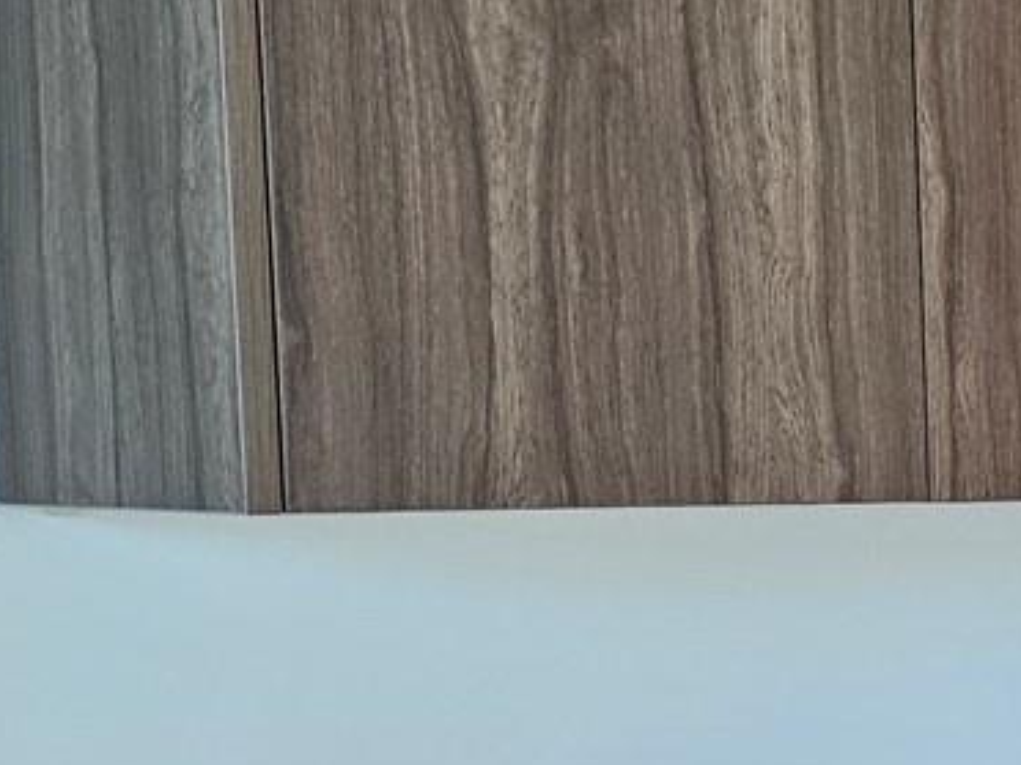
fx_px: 2920
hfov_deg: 16.2
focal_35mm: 99
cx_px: 1916
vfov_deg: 14.8
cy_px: 716
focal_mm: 5.4
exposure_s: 1/120
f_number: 1.8
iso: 250
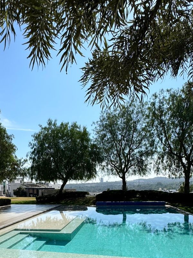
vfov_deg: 59.5
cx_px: 80
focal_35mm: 28
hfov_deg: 49.5
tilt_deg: -2.3
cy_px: 199
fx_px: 208
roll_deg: +1.6
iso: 50
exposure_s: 1/3546
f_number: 2.2
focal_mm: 2.22
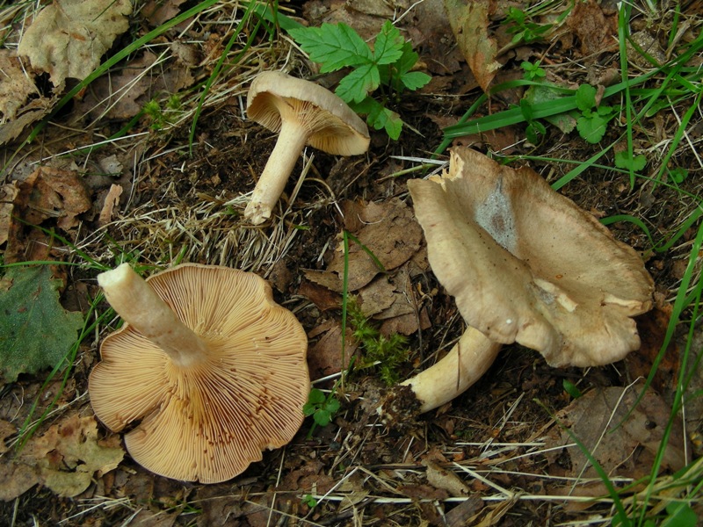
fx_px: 975
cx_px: 352
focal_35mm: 48
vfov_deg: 30.3
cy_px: 264
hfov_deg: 39.7
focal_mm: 8
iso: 62
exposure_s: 1/29.8
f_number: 3.5
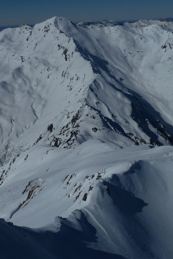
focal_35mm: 49
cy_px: 129
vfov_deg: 40.3
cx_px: 53
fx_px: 353
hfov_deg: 27.3
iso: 80
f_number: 6.3
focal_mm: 5.7
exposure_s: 1/2000
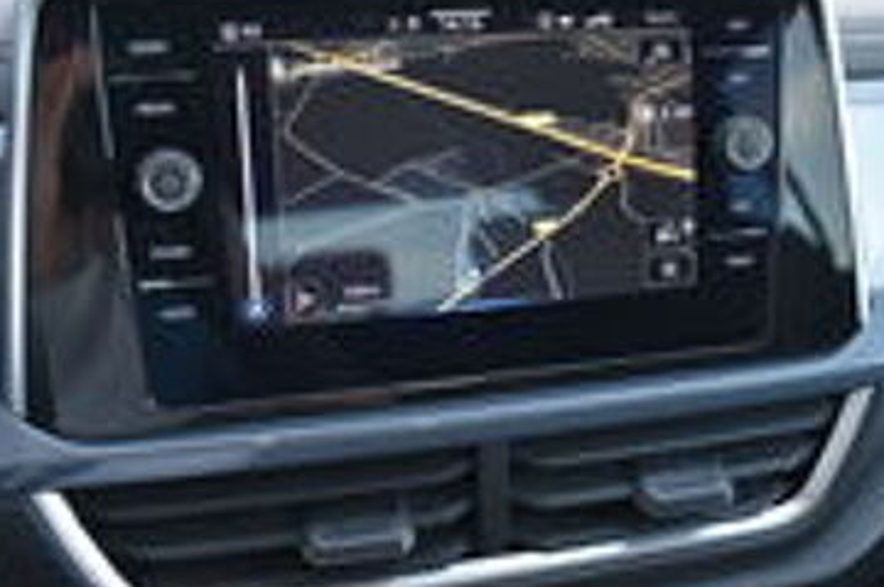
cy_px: 220
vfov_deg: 25.8
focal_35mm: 52
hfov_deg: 38.2
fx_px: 1275
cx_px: 462
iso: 400
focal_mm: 26
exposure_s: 1/60
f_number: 4
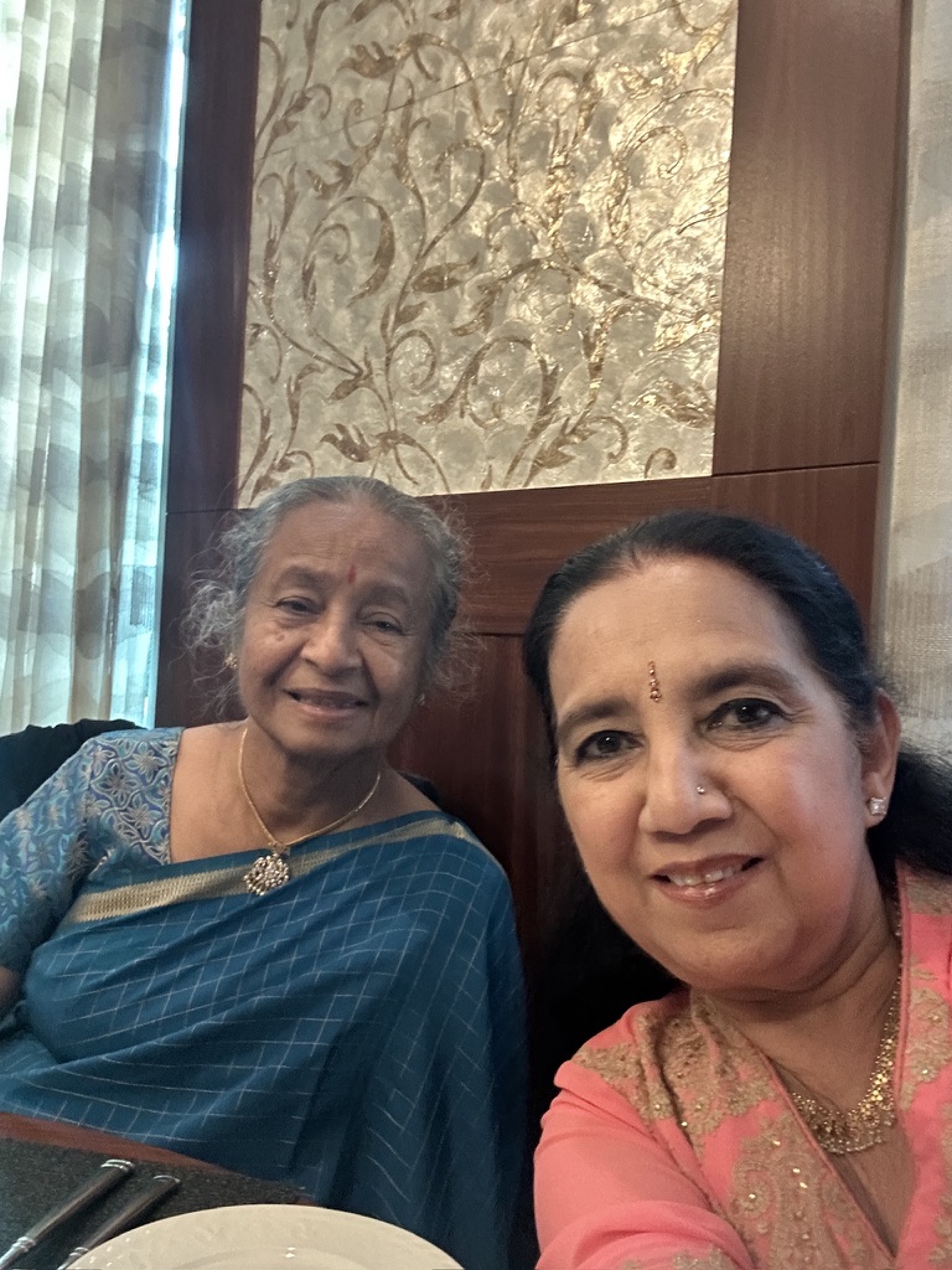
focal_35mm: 30
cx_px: 476
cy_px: 635
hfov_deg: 46.8
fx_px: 1100
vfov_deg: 60.0
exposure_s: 1/24
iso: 500
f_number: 1.9
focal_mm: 2.69
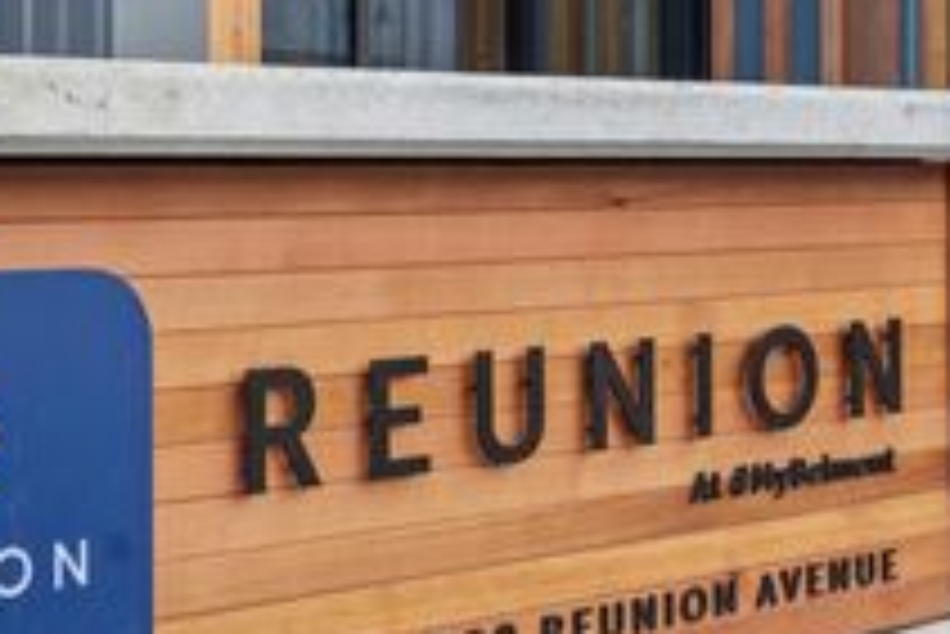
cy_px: 171
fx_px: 1875
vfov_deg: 19.1
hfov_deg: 28.3
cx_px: 342
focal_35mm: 71
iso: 100
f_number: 7.1
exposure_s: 1/10
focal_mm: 30
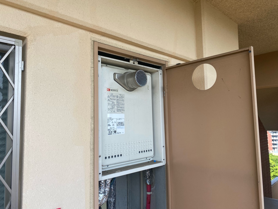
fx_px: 209
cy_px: 104
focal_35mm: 26
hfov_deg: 67.3
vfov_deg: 53.1
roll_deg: +1.3
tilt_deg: +5.6
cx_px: 139
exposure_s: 1/981
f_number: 1.8
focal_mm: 4.25
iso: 32
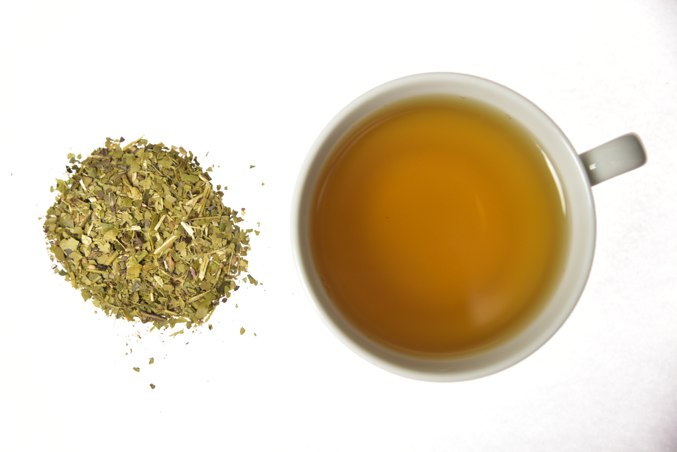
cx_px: 338
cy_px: 226
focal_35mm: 92
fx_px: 1731
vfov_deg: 14.9
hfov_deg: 22.1
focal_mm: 92
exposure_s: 1/160
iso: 200
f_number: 8
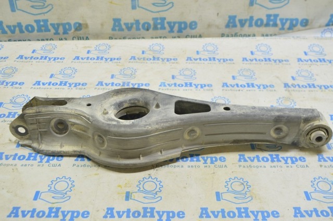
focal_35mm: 40
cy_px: 110
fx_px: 374
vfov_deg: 32.9
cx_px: 166
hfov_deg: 48.0
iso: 400
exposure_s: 1/20
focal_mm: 27
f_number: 5.6
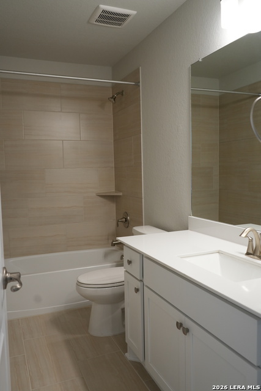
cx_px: 130
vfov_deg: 63.6
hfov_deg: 45.0
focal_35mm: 29
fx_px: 315
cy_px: 196
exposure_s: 1/160
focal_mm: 29
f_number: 4
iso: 1250
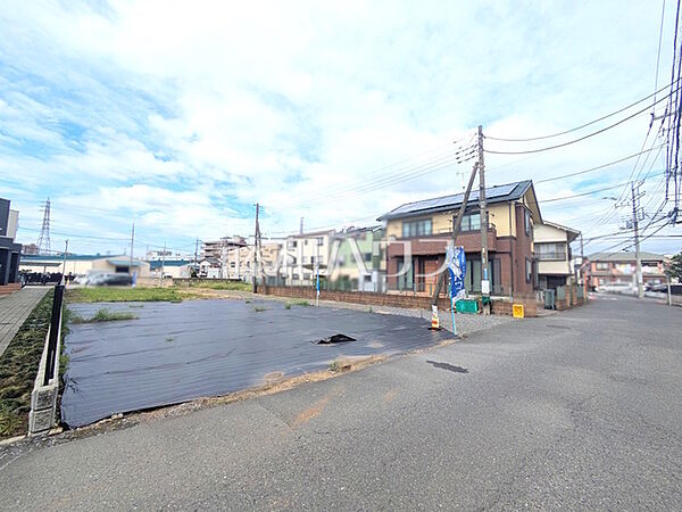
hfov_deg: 102.1
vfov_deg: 85.7
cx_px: 341
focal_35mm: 14
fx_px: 276
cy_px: 256
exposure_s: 1/1783
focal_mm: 1.83
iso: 53
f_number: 2.2
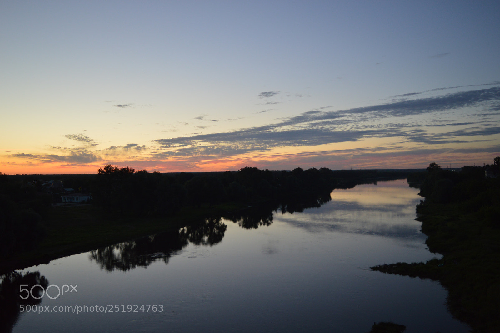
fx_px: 479
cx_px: 250
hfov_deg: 55.1
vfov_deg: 38.3
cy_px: 166
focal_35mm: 34
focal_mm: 23
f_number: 3.8
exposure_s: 1/50
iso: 400
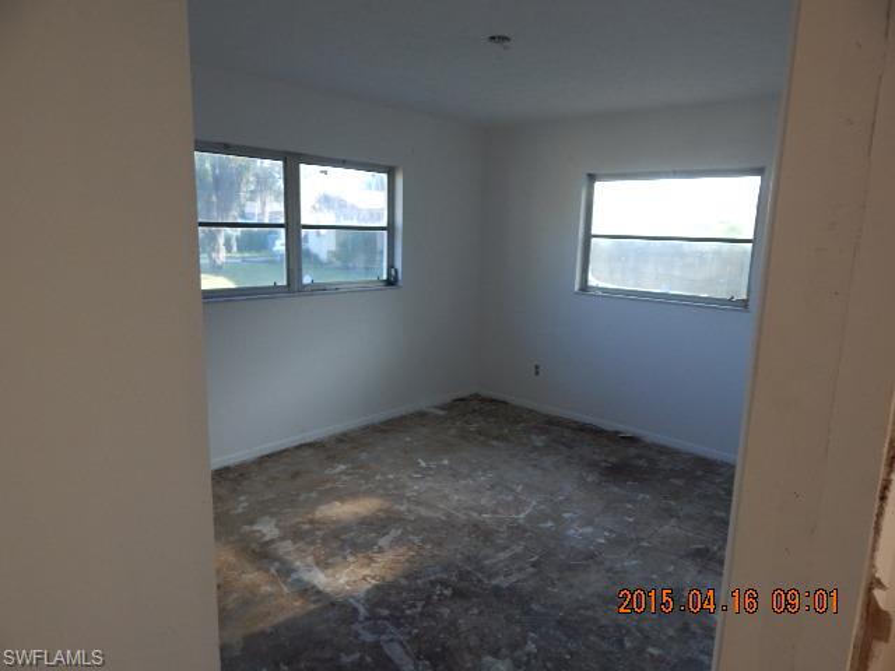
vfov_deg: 61.1
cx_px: 448
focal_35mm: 22
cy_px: 336
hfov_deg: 76.4
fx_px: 569
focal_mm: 4
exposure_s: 1/40
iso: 125
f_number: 3
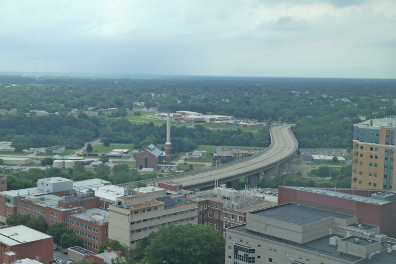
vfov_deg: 27.5
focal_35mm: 49
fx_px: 539
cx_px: 198
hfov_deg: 40.3
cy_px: 132
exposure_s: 1/200
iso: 100
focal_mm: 32
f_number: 5.6
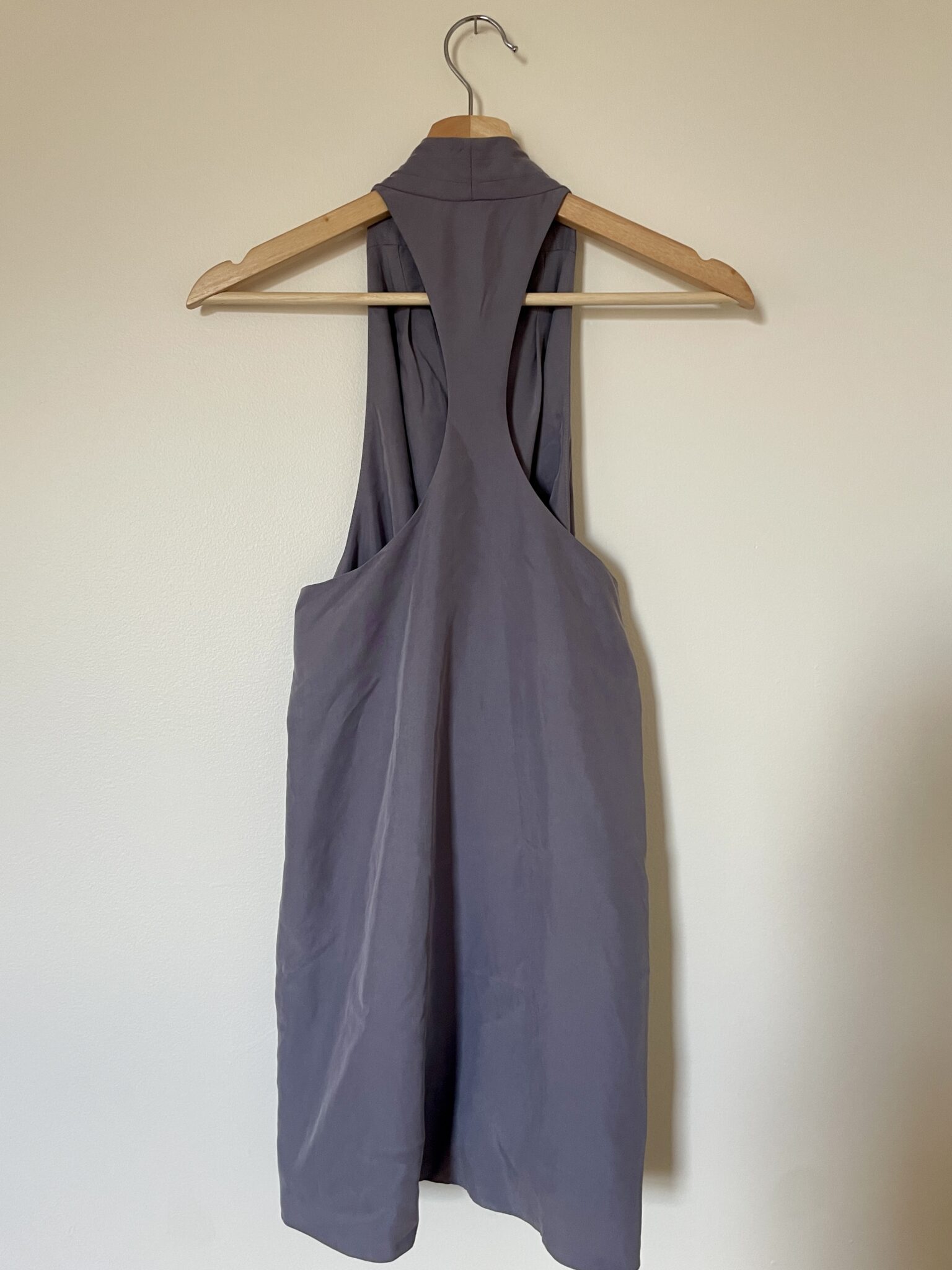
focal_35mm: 26
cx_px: 476
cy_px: 635
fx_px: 953
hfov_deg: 53.1
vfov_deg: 67.3
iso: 125
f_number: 1.6
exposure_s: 1/97
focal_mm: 4.2
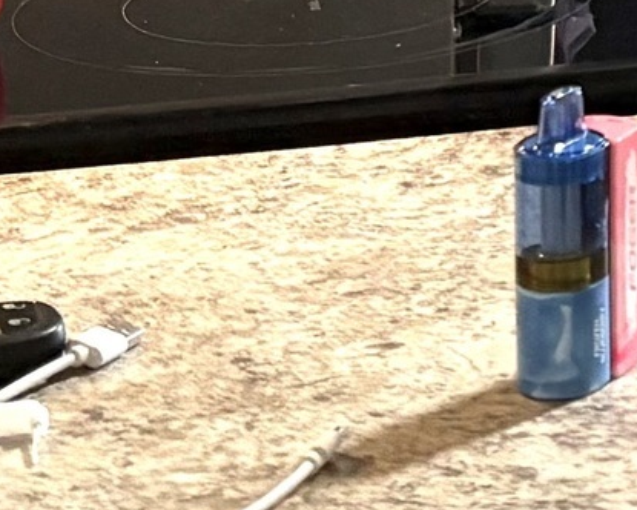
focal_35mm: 188
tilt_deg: -3.3
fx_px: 3544
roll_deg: +1.8
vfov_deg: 7.7
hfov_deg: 9.7
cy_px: -684
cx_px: 1193
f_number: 1.6
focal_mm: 5.96
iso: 320
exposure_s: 1/60
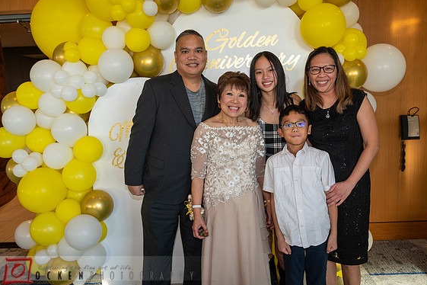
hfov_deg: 60.3
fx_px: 368
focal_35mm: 31
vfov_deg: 42.3
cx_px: 220
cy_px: 139
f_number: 5.6
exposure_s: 1/125
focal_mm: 30
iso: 1000
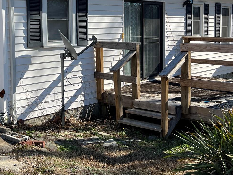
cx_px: 72
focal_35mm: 55
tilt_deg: -3.1
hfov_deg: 34.5
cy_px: 45
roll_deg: +0.3
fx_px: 370
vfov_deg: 26.2
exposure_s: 1/3356
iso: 50
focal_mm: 5.7
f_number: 1.5
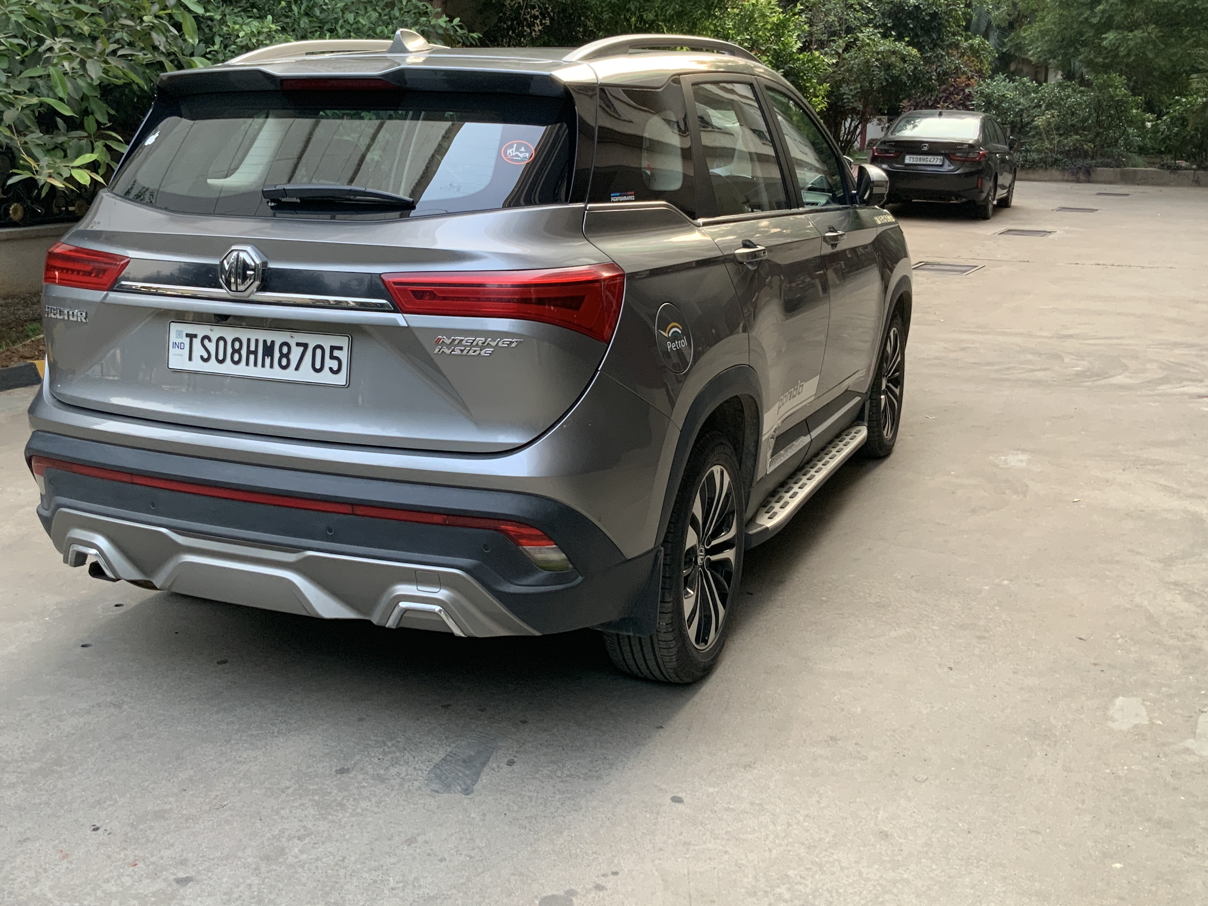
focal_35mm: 40
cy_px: 380
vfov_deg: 35.9
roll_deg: -1.5
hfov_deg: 46.6
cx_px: 511
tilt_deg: -11.7
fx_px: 1396
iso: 64
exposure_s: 1/120
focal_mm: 3
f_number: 1.8
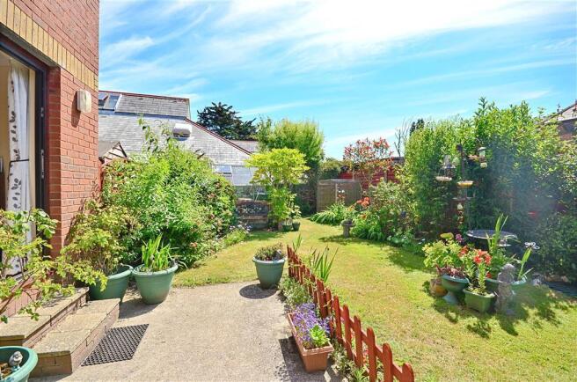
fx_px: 240
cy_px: 191
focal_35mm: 15
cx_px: 288
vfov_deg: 77.0
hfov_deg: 100.5
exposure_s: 1/400
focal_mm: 10
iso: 200
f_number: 10
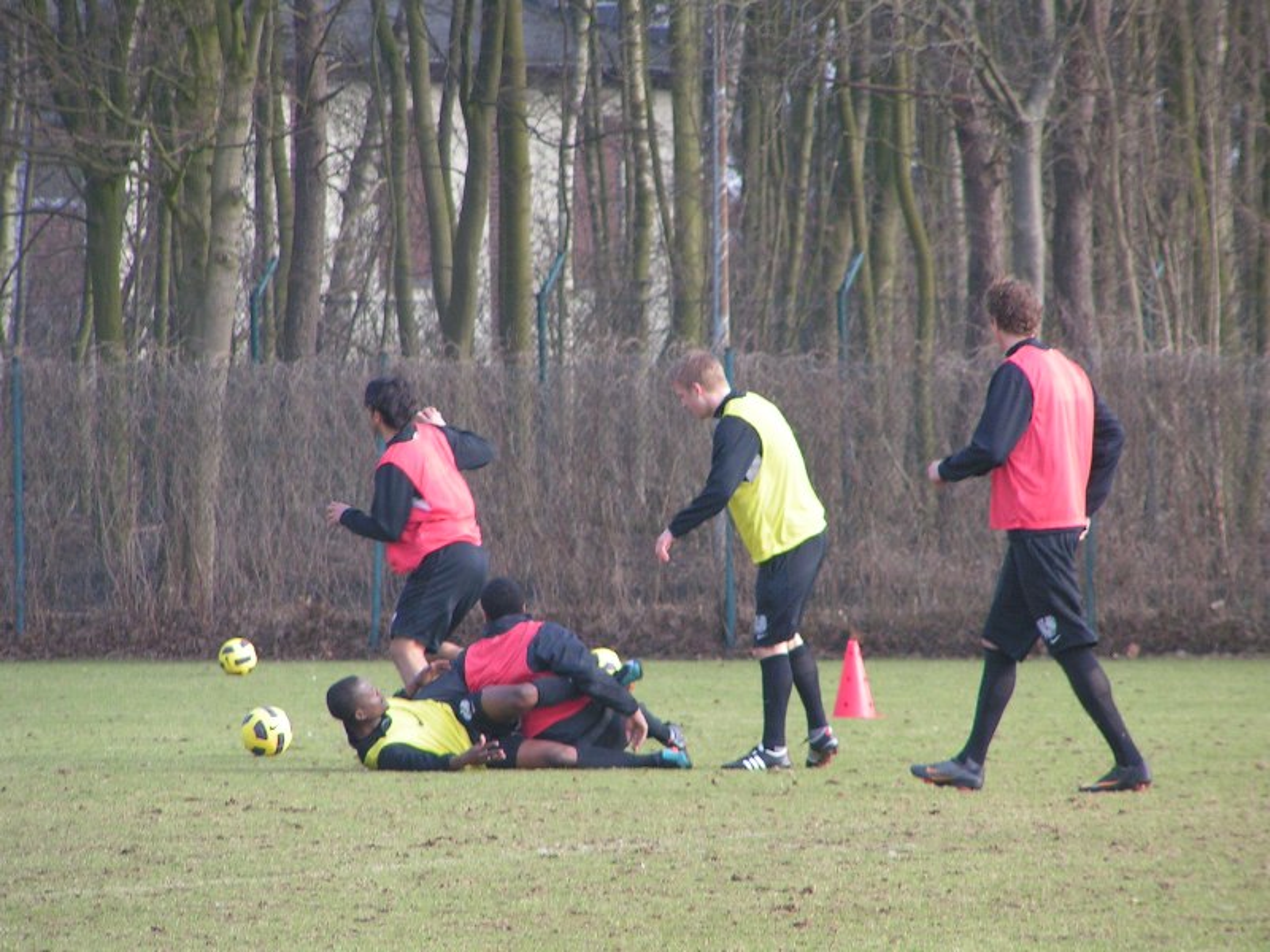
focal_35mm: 380
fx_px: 13942
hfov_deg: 5.2
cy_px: 476
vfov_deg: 3.9
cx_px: 635
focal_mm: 58
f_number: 3.5
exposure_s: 1/400
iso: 100
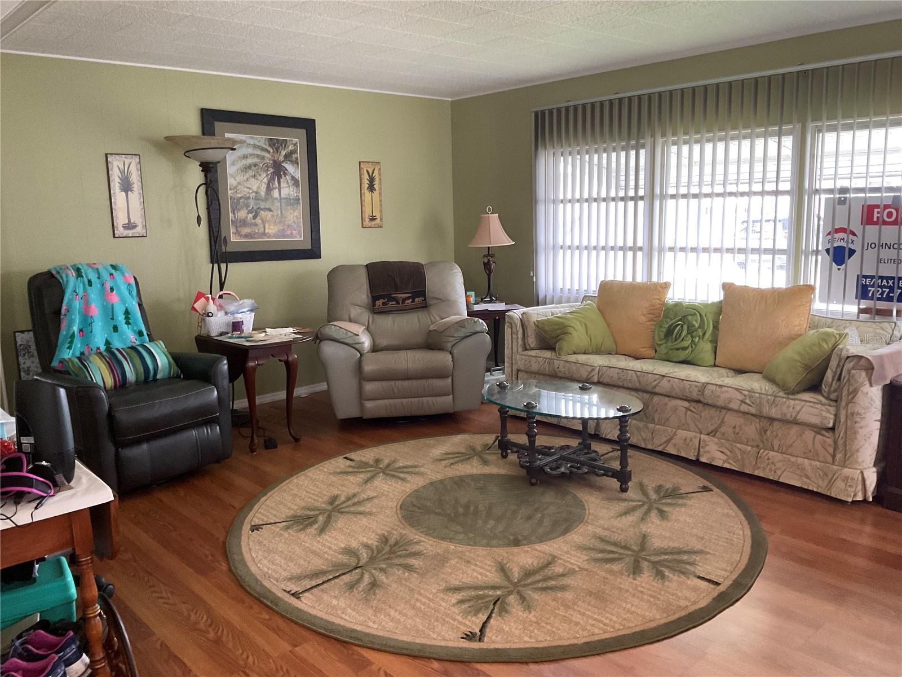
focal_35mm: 29
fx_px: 756
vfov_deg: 48.2
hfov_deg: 61.7
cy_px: 338
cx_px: 451
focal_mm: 3
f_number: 1.8
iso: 200
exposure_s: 1/60
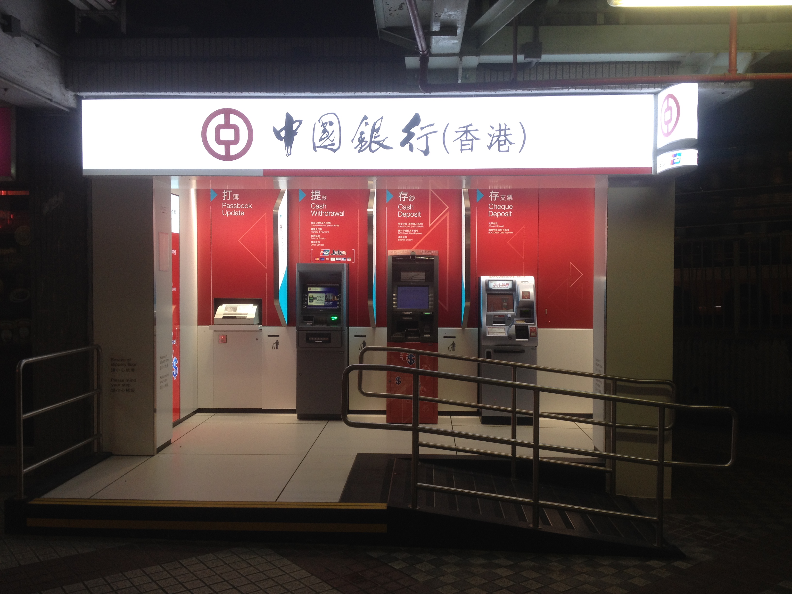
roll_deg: +0.4
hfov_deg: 52.6
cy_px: 297
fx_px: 801
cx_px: 396
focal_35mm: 35
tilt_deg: -5.8
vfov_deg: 40.7
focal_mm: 4.28
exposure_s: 1/60
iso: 50
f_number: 2.4
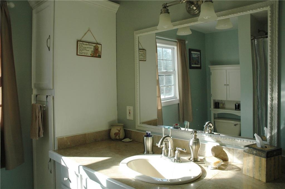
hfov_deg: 67.4
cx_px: 142
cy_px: 94
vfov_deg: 47.8
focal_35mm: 27
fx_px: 213
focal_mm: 18
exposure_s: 1/200
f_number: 7.1
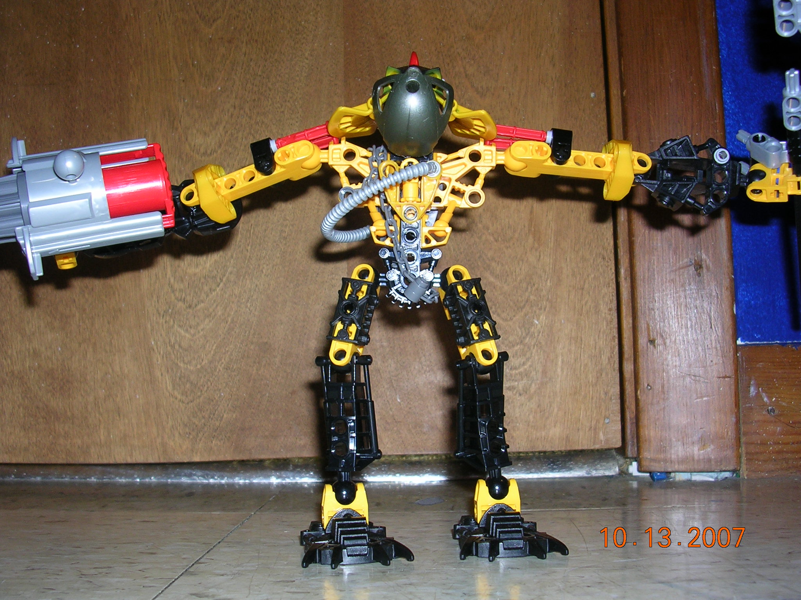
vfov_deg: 35.1
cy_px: 300
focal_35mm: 41
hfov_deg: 45.8
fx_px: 949
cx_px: 400
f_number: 2.9
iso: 50
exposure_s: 1/60.1
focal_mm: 6.2
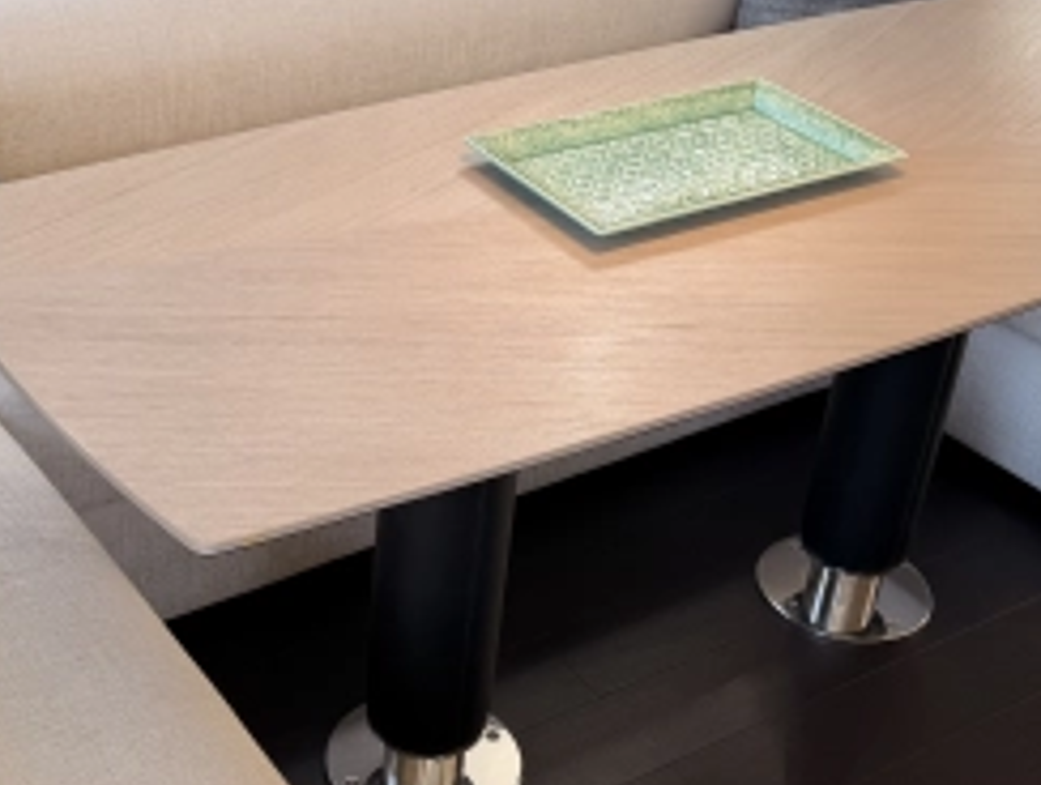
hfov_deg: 35.4
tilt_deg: -34.1
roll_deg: -3.3
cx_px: 427
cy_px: 429
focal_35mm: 54
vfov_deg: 27.1
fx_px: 1627
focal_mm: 6.76
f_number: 1.78
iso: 64
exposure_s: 1/133
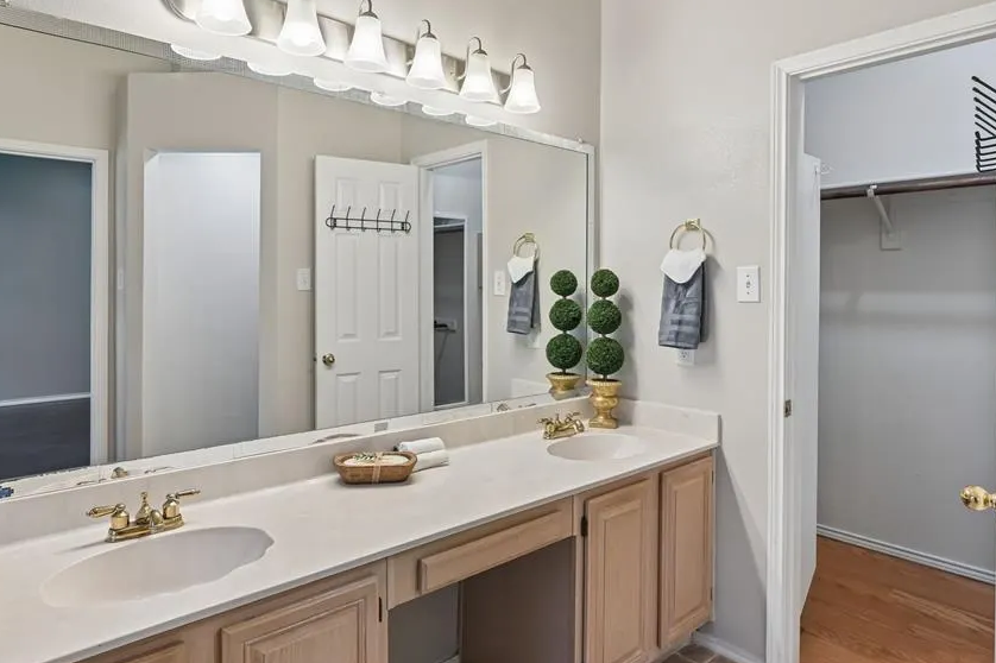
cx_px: 498
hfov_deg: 78.6
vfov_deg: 56.9
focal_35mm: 22
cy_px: 282
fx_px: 608
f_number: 8
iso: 400
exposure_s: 1/30
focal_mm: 18
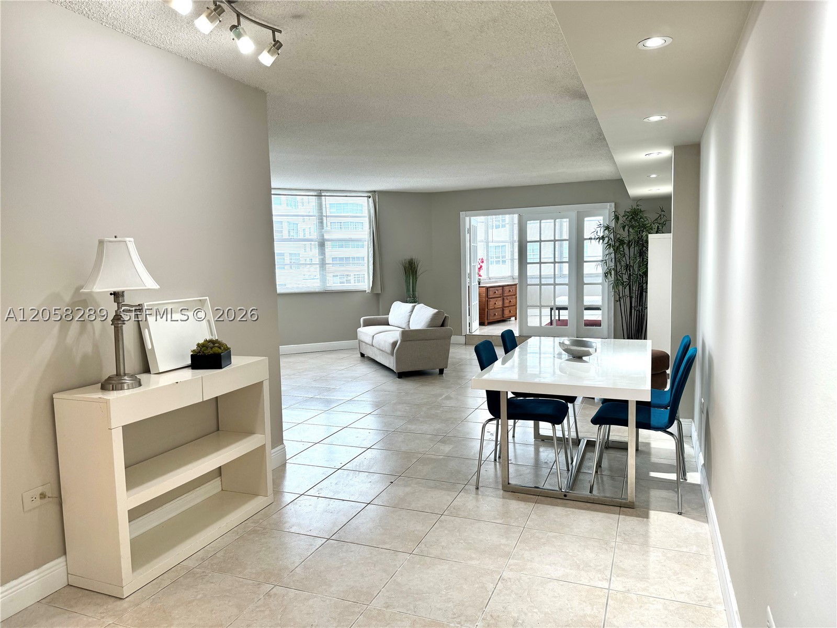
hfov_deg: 71.6
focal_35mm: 24
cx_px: 418
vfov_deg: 56.8
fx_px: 580
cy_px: 314
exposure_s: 1/156
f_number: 1.78
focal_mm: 6.86
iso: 100
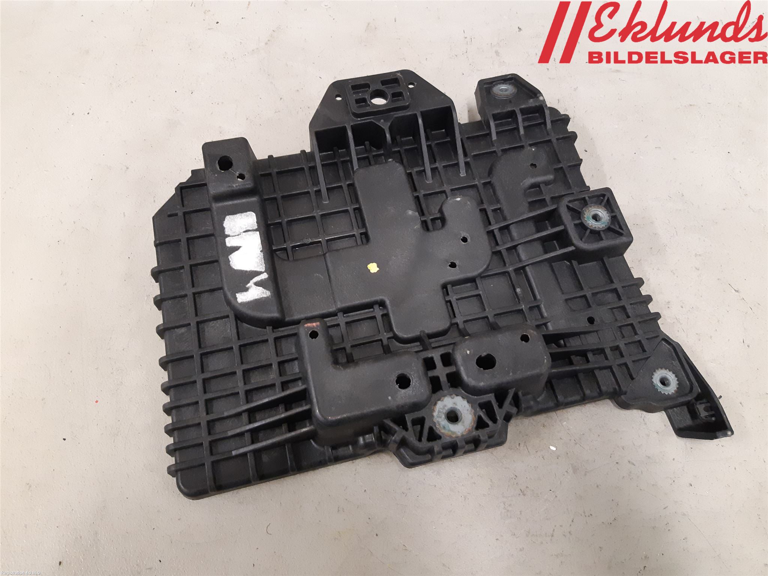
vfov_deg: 53.1
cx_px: 384
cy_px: 288
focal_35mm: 26
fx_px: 577
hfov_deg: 67.3
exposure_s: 1/50
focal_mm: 3.93
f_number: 1.7
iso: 320
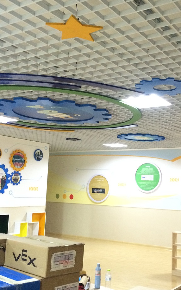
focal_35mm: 43
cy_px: 151
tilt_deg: +4.9
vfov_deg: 46.2
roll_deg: -2.0
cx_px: 131
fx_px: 339
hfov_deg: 29.5
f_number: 2.2
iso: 320
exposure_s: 1/17
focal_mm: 4.15
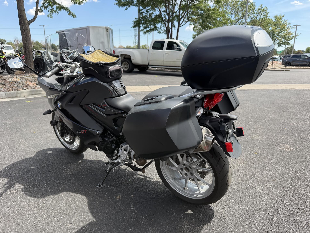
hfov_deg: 69.4
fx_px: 224
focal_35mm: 25
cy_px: 119
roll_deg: +0.7
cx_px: 152
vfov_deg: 54.9
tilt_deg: -14.8
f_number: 1.78
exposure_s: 1/1464
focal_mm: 6.76
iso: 100
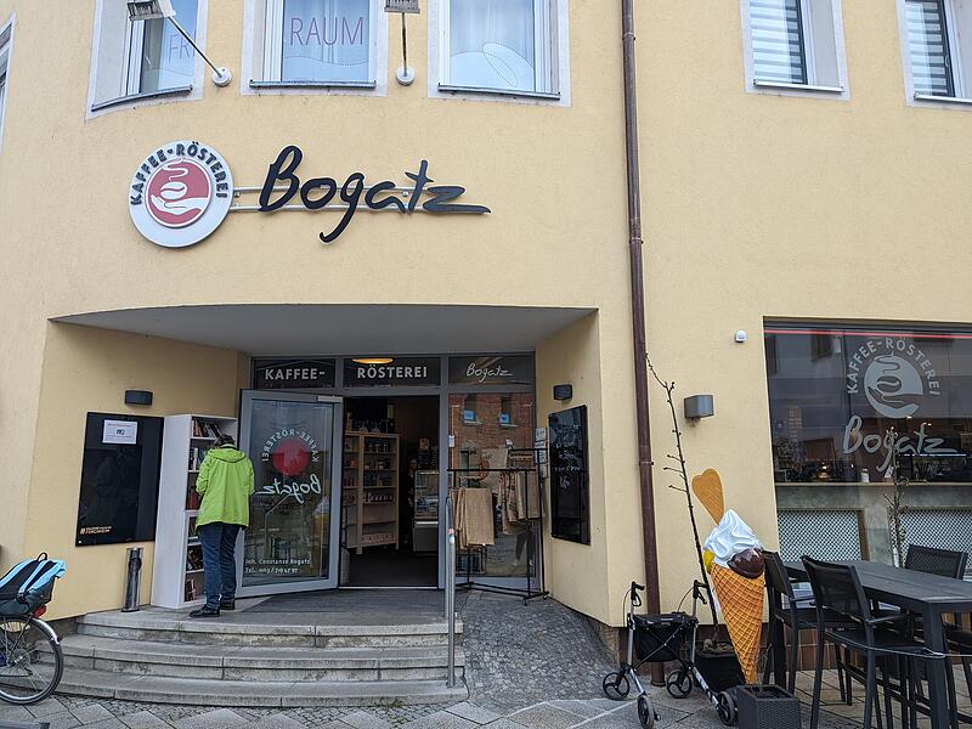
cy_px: 364
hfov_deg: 71.6
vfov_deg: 56.8
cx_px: 486
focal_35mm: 24
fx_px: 674
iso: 45
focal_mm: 6.81
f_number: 1.85
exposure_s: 1/447
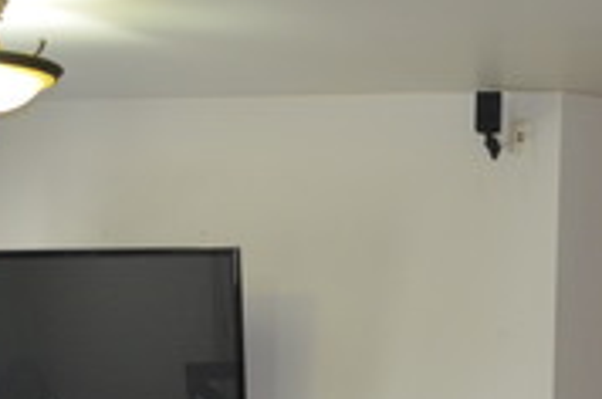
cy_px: 487
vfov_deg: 13.6
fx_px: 1619
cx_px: 389
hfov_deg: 21.0
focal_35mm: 97
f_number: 3.5
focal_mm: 18
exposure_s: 1/60
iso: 640
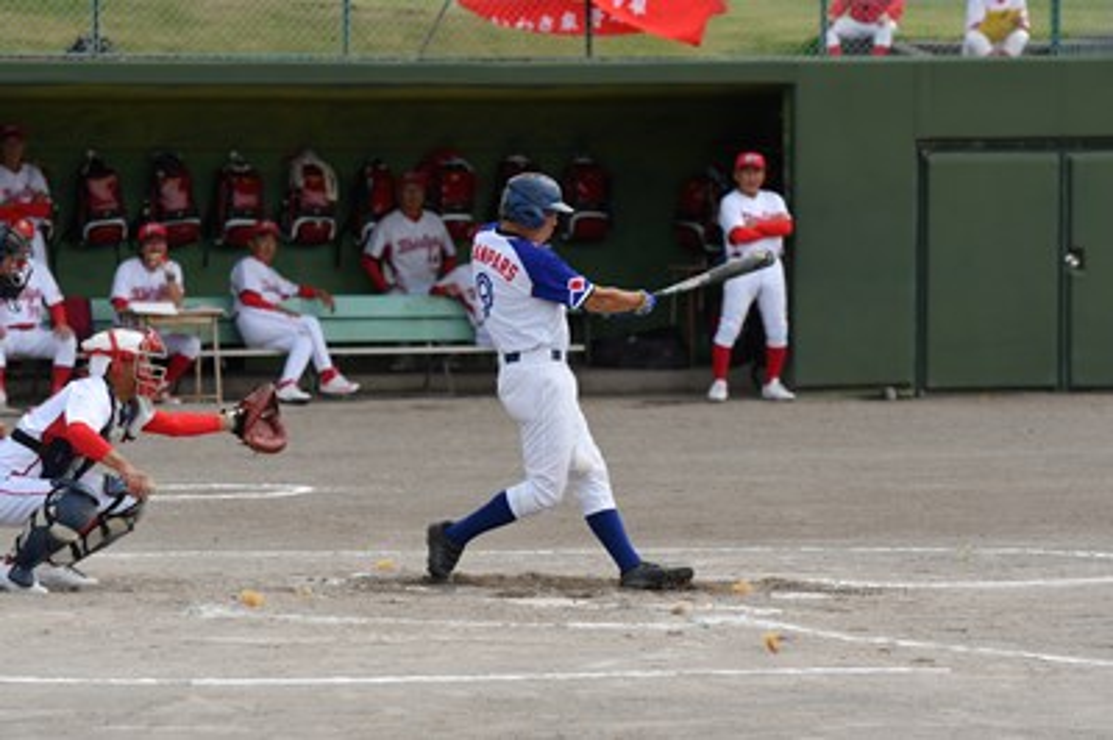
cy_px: 370
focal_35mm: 278
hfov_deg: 7.4
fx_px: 8572
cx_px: 556
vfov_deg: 4.9
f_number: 5.6
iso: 450
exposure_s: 1/2000
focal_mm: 185
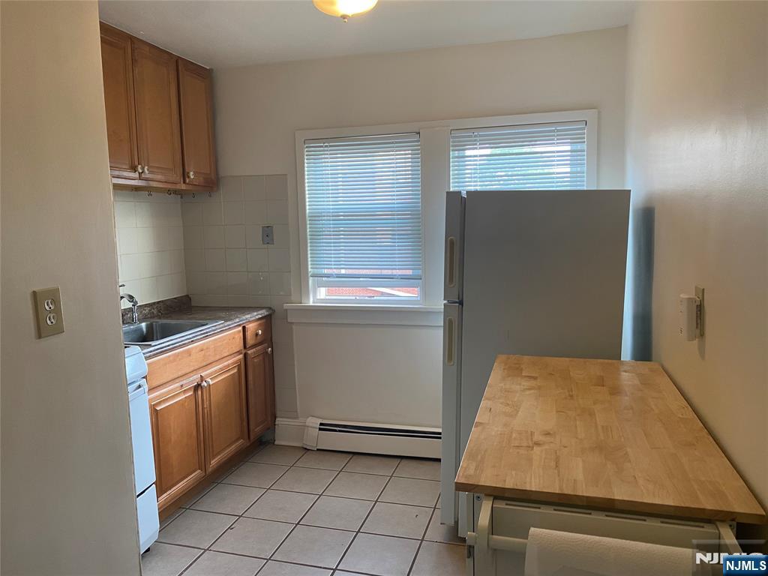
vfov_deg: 53.1
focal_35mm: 26
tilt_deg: -5.6
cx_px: 384
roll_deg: +1.3
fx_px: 577
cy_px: 288
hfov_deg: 67.3
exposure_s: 1/60
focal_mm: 4.25
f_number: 1.8
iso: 100
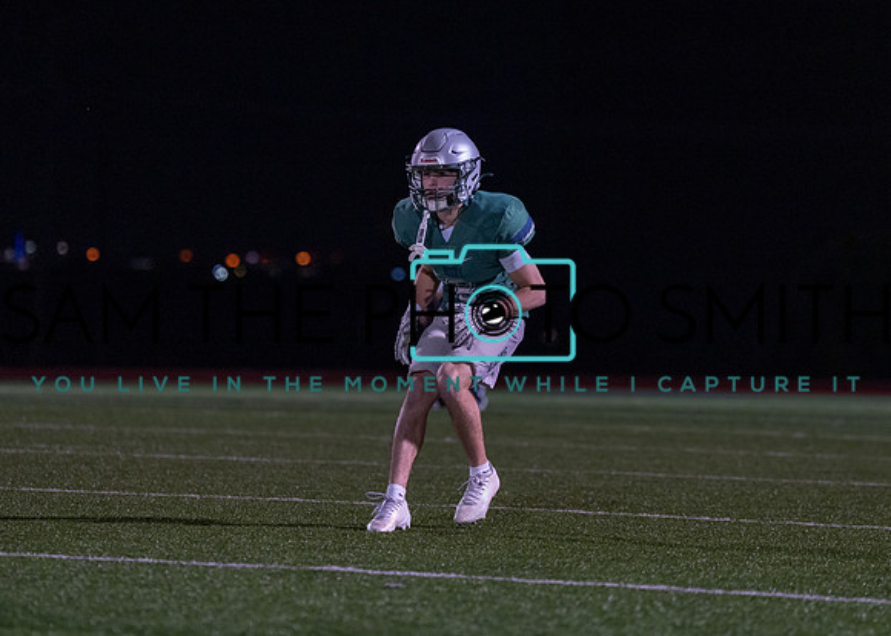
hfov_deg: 9.7
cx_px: 489
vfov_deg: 6.9
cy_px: 250
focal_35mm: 208
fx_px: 5256
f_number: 2.8
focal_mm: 142
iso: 2000
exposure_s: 1/1000
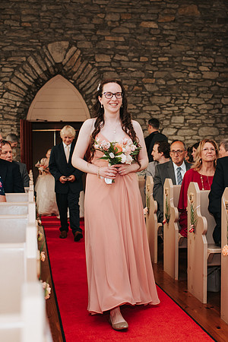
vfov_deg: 37.5
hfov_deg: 25.5
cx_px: 132
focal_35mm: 53
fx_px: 504
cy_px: 171
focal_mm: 35
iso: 1000
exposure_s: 1/200
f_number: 2.8
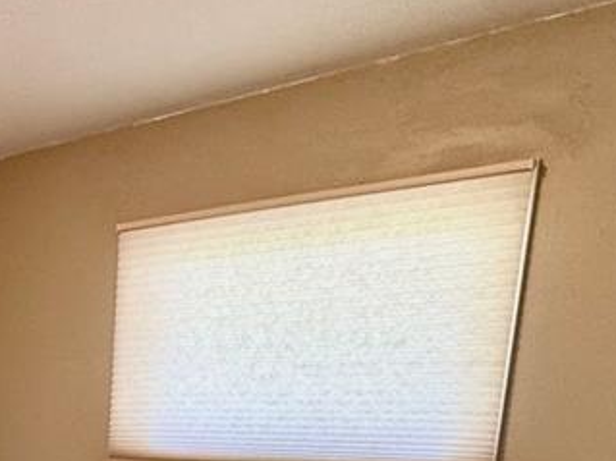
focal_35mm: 45
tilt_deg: -10.4
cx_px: -37
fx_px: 800
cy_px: 563
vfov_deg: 27.9
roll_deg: -0.3
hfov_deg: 36.6
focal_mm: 2.22
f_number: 2.2
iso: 160
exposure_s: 1/60
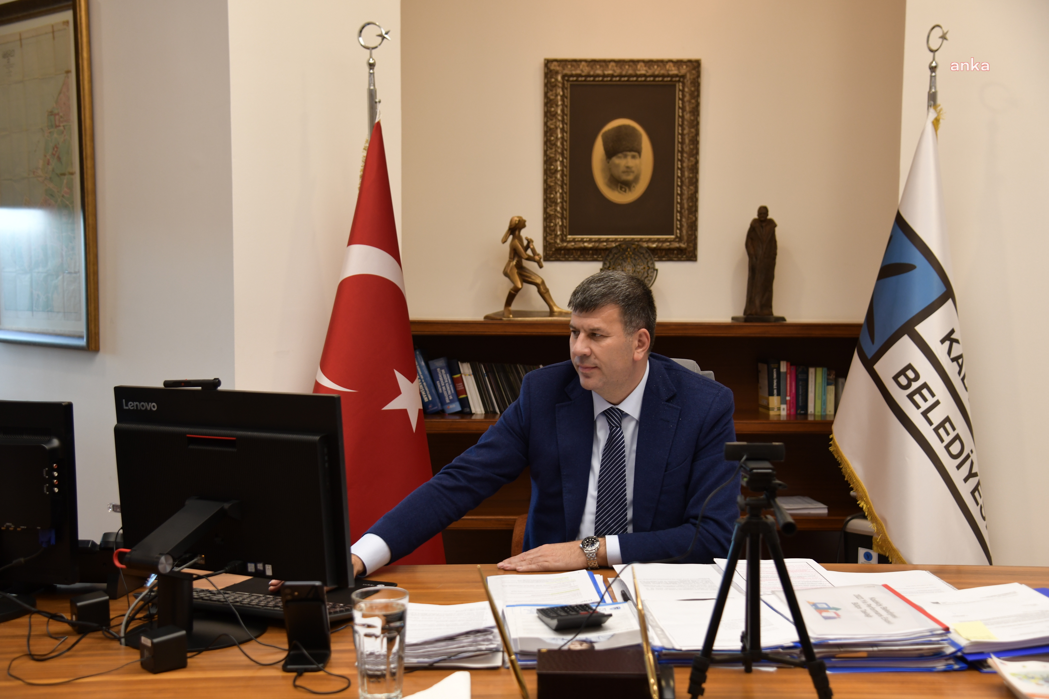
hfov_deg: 44.5
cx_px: 524
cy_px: 350
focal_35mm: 44
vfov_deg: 30.5
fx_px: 1282
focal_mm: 44
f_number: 4
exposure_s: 1/80
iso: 640
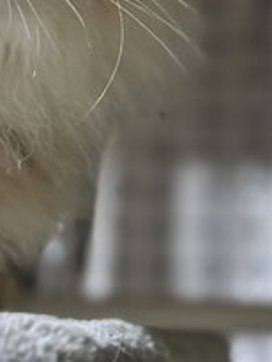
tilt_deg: +12.8
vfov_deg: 12.4
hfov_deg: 9.3
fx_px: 1633
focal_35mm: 156
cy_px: -75
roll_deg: -1.3
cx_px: -92
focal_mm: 6.76
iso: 500
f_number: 1.78
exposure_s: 1/31
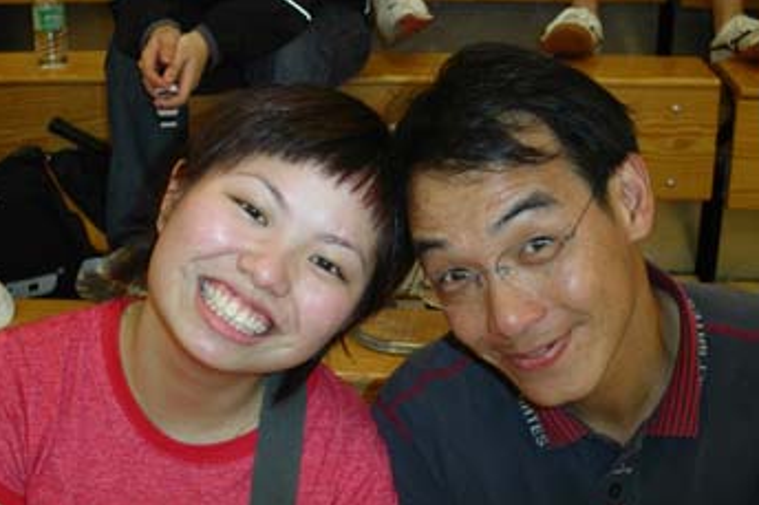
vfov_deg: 25.5
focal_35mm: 53
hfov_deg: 37.5
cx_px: 375
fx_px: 1117
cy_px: 252
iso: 100
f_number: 3.5
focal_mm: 10.3
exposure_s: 1/45
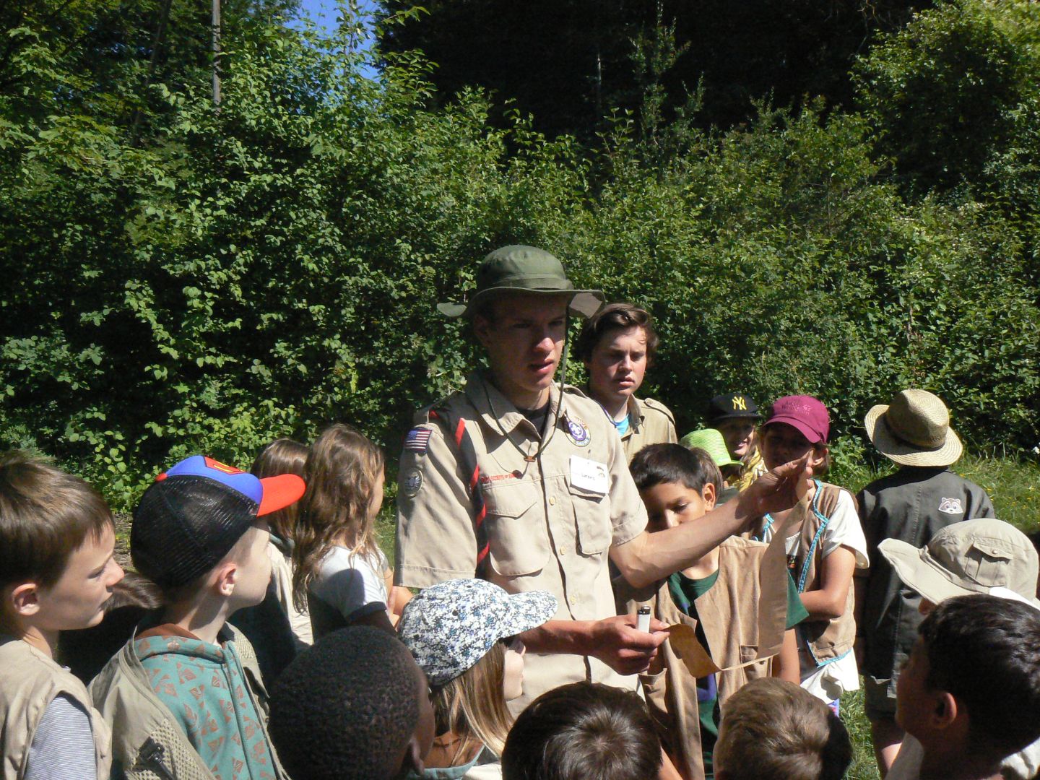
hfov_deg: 51.4
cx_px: 520
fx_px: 1082
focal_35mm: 36
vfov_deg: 39.7
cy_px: 390
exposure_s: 1/1600
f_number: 7.1
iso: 400
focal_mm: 6
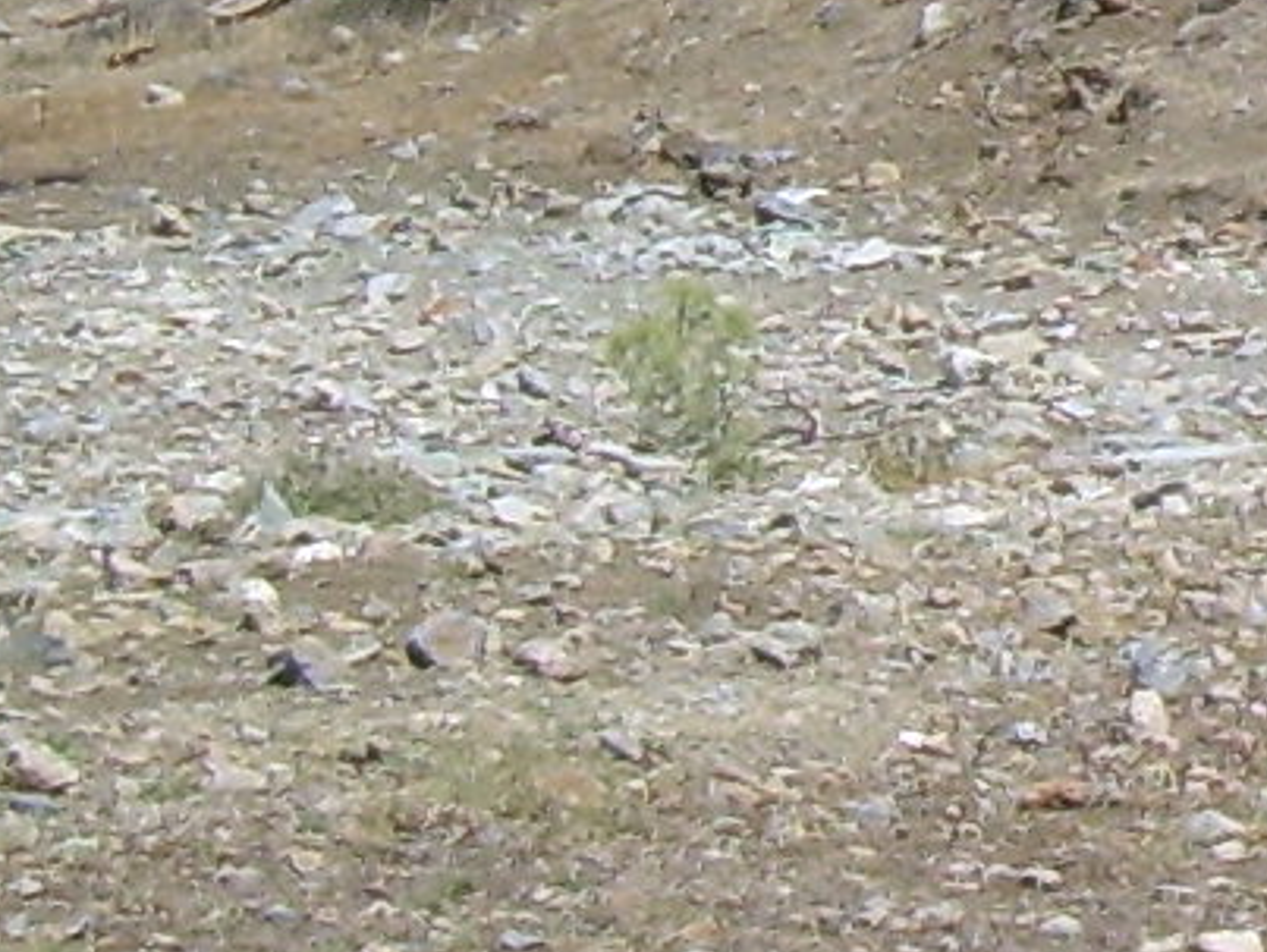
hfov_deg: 8.7
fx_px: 7840
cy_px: -311
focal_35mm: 214
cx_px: 2575
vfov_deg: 6.9
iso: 50
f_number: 2.8
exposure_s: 1/1297
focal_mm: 6.3
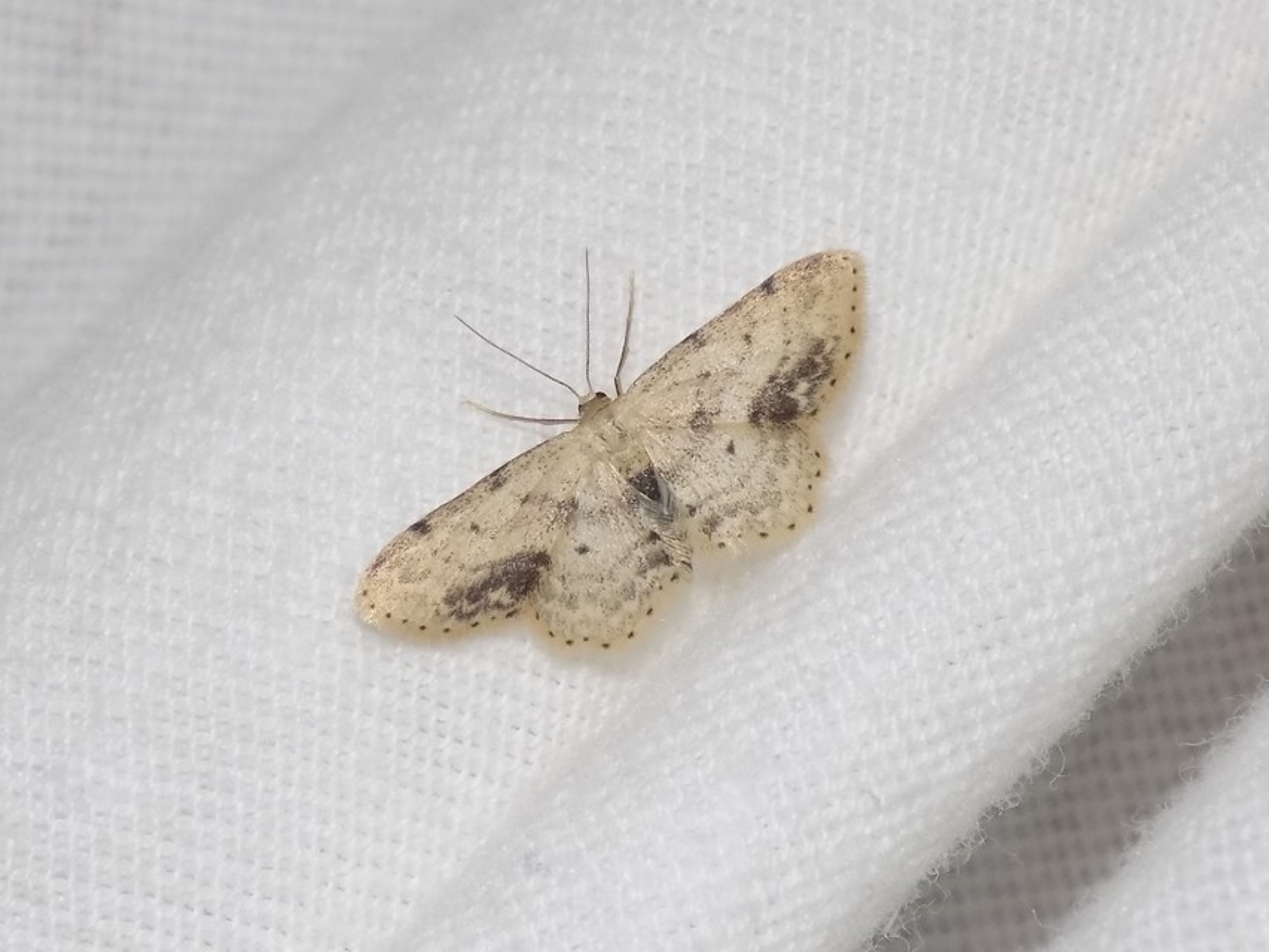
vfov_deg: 12.6
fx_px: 4326
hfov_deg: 16.7
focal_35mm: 118
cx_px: 634
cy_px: 476
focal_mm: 20.9
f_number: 4.8
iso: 200
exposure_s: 1/30
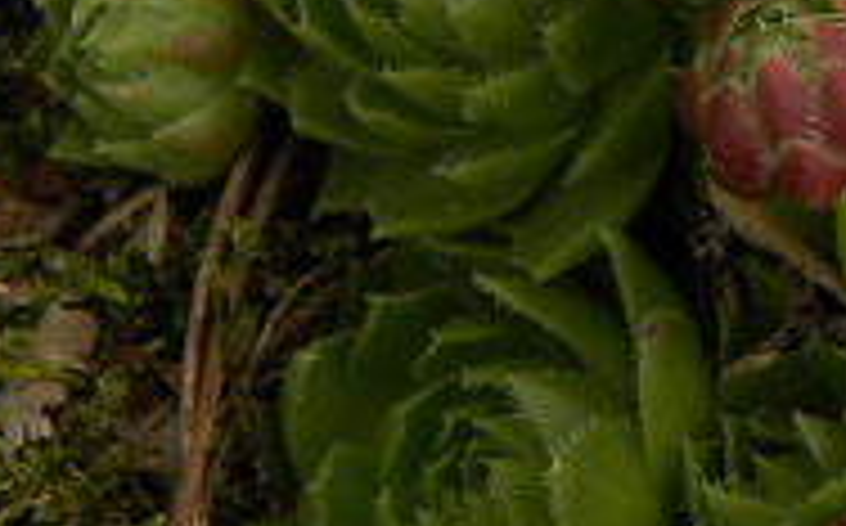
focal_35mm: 185
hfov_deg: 11.0
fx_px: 4260
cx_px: 1161
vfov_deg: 7.1
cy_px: 342
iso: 64
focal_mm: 7.3
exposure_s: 1/125
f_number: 3.5
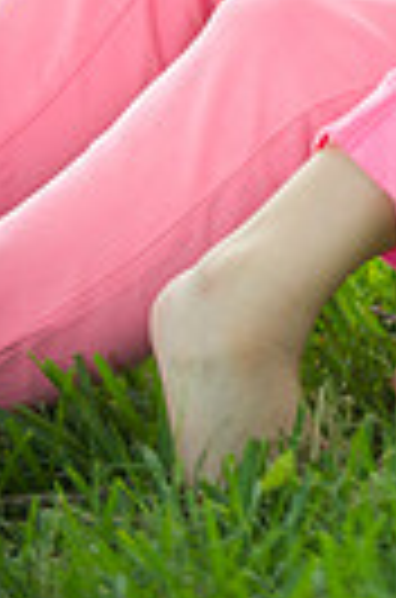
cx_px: 664
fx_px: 6170
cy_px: -373
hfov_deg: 3.7
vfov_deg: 5.5
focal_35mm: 372
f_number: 2.8
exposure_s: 1/200
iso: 200
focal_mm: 110
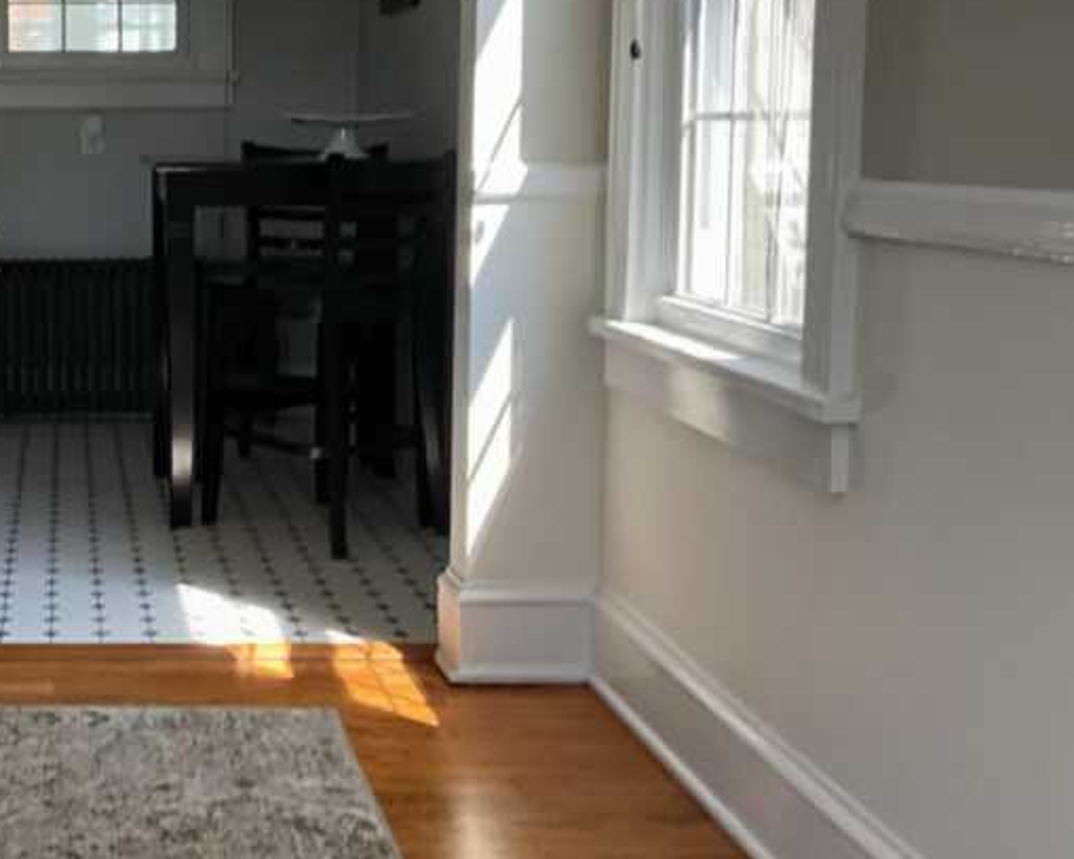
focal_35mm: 57
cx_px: 55
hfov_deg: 31.1
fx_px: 1811
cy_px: 289
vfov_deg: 26.5
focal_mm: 3
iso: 50
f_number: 1.8
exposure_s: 1/122
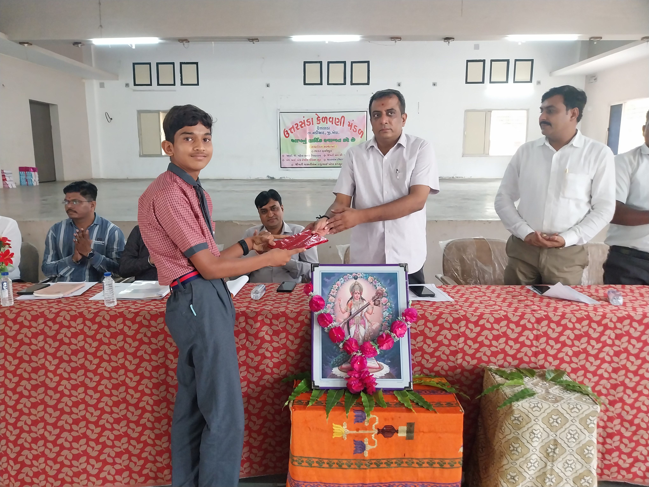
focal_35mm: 26
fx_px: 487
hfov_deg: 67.3
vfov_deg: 53.1
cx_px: 324
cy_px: 244
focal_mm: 4
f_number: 1.8
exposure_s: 1/50
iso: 320
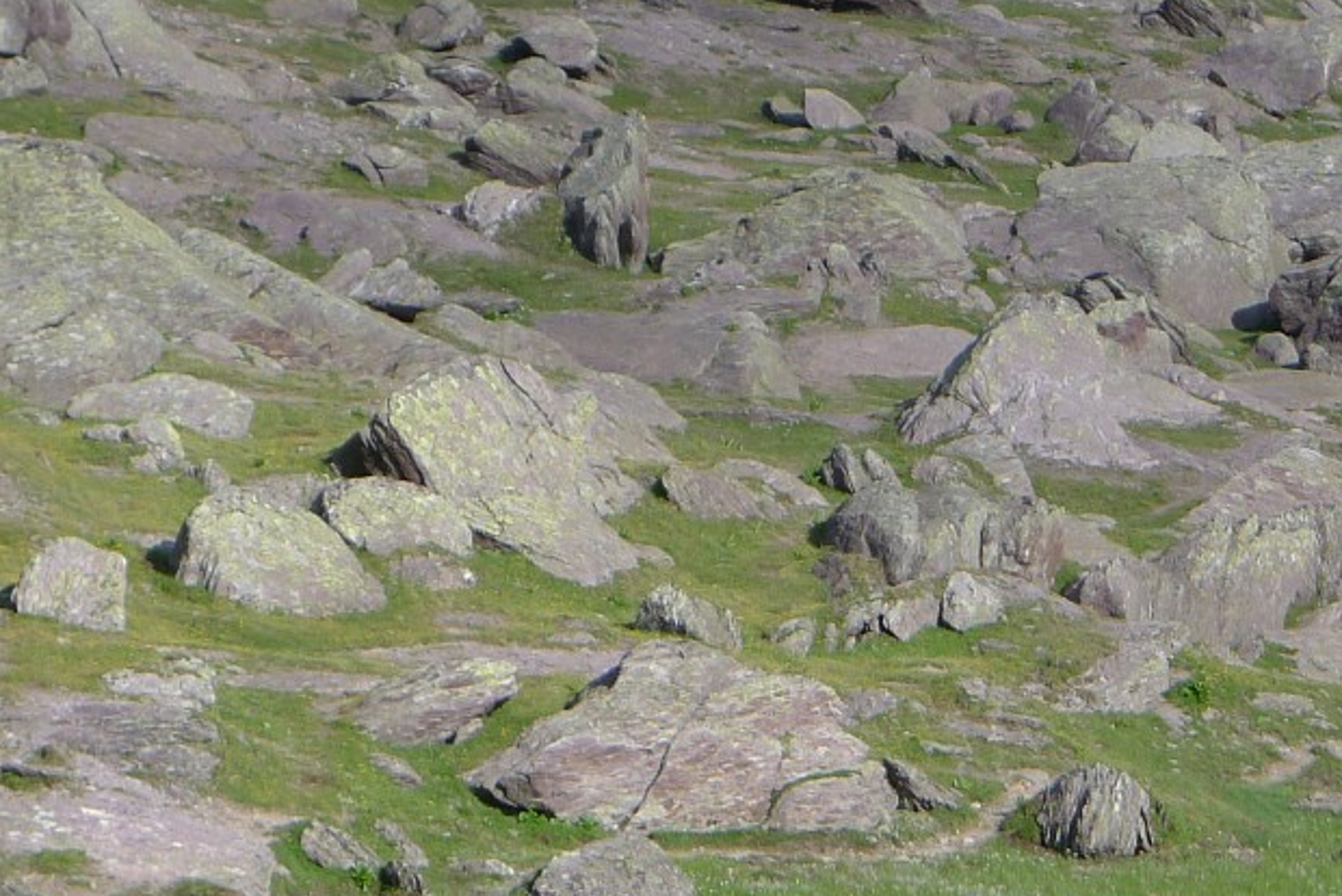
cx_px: 1038
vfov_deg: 5.9
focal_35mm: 232
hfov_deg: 8.9
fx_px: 8652
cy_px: 537
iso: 80
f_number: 4
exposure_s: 1/500
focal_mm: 19.2
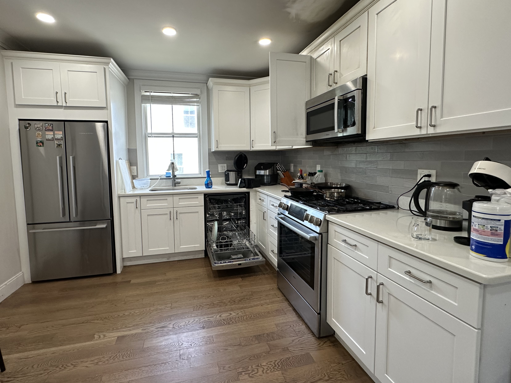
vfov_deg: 74.6
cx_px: 241
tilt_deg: -3.7
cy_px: 176
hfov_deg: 90.9
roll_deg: +1.1
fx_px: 251
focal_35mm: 17
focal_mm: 2.22
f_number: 2.2
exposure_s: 1/120
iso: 200
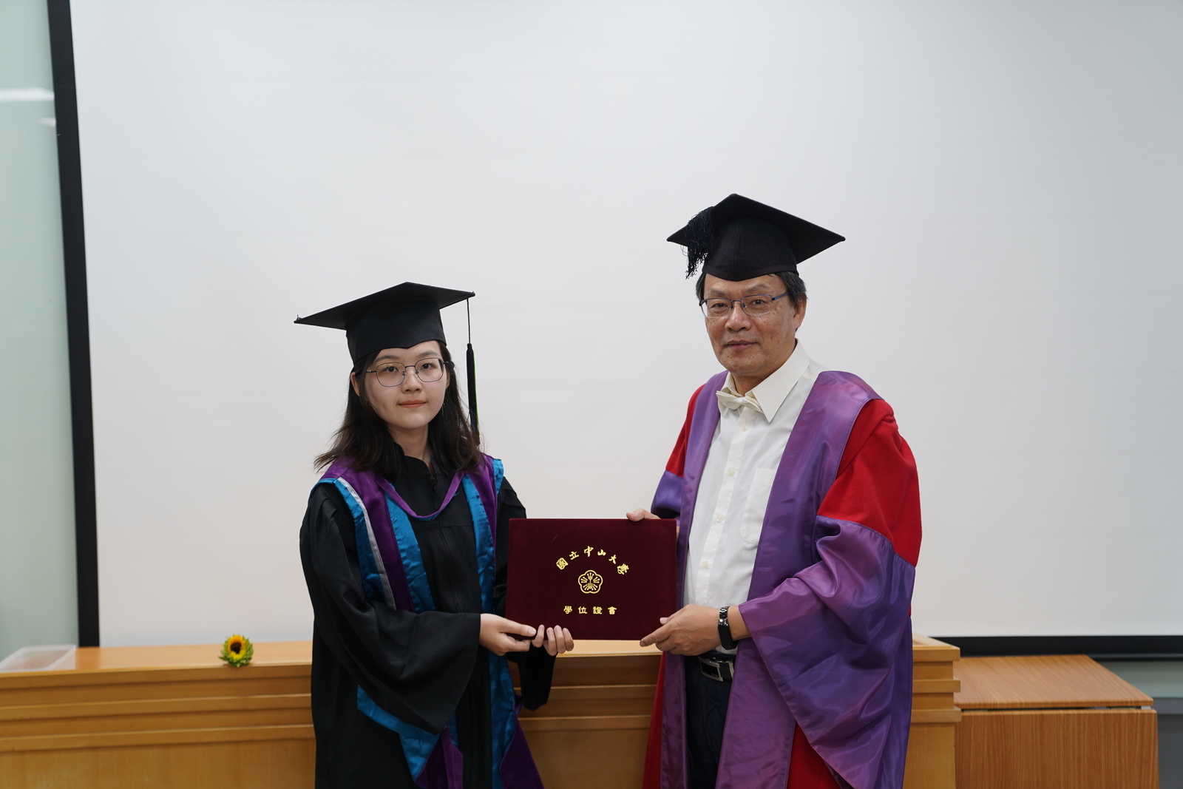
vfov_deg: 26.5
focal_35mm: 51
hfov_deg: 38.9
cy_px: 394
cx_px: 592
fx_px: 1676
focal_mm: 51
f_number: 2.8
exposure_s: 1/60
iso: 160
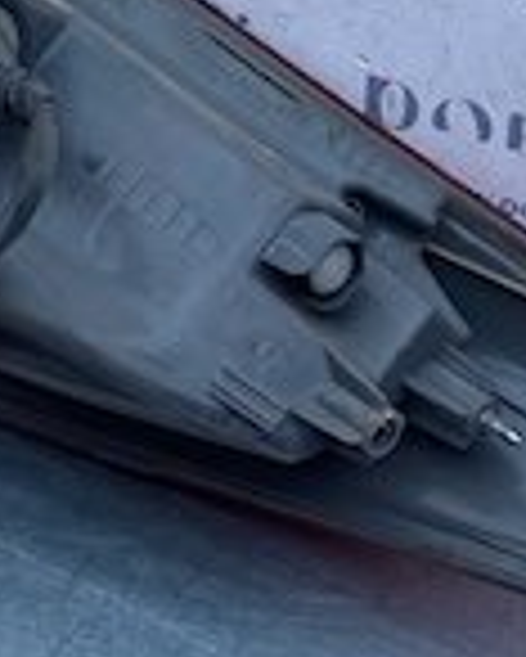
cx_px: 180
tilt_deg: -46.5
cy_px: 486
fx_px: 2158
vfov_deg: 17.2
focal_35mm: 111
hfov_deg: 13.9
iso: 32
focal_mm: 4.25
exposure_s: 1/1072
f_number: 1.8
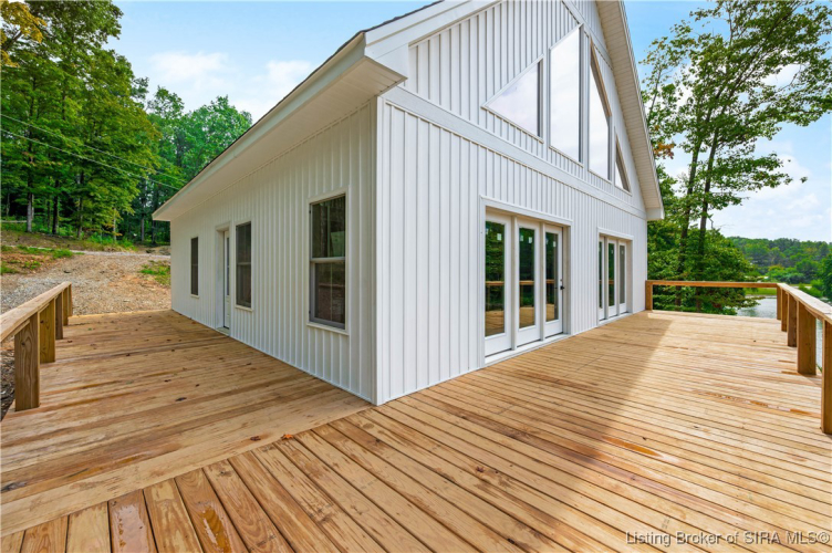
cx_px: 416
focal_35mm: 14
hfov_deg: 104.3
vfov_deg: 81.1
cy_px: 276
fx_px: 323
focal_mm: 14
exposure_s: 1/320
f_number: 6.3
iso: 200
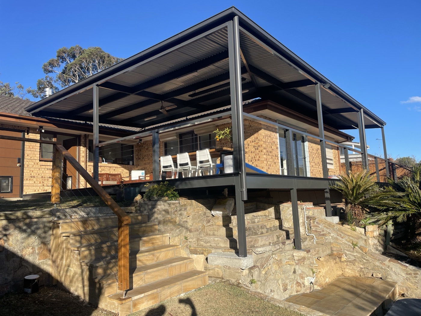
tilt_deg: +6.8
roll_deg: +2.0
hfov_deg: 67.3
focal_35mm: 26
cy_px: 158
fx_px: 316
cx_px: 210
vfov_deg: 53.1
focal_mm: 4.2
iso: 32
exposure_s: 1/2020
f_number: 1.6
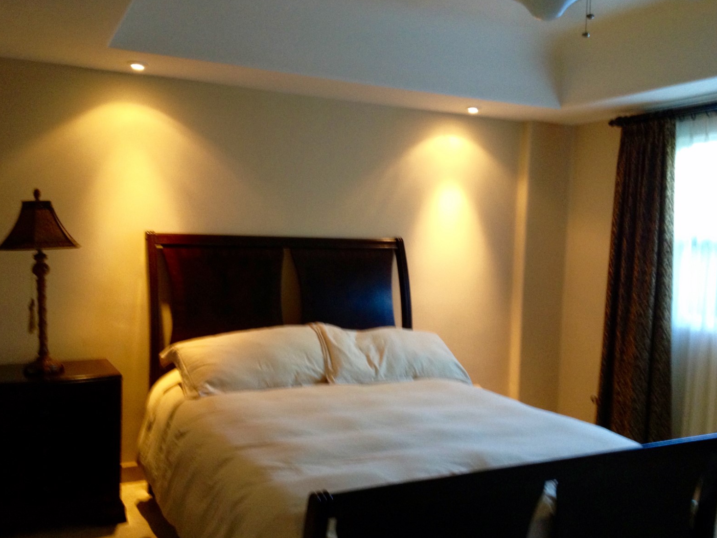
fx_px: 746
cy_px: 273
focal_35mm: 36
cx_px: 357
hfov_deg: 51.4
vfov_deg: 39.7
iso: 250
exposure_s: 1/20
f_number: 2.4
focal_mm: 4.28
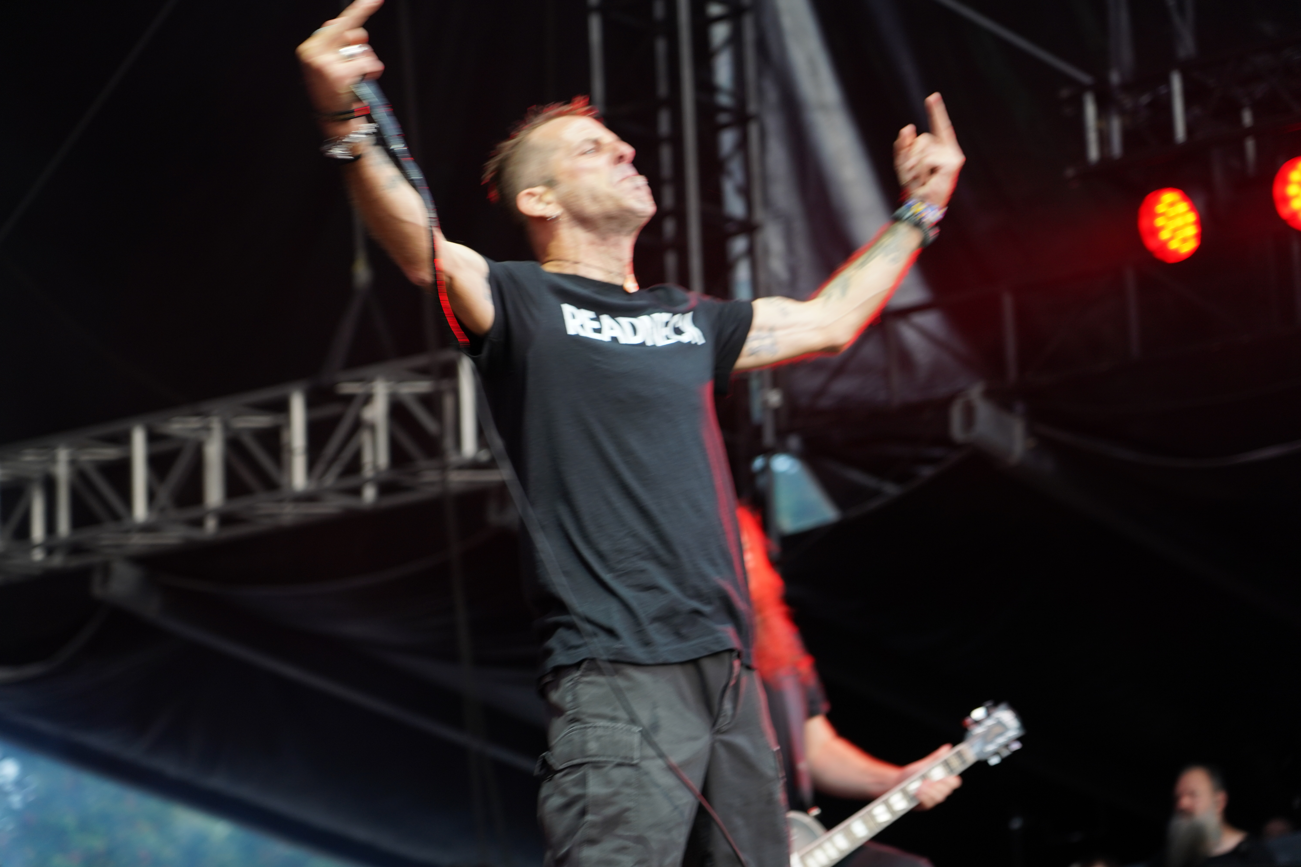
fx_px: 3794
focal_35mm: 105
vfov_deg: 13.0
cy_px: 434
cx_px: 650
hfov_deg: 19.5
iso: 500
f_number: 4
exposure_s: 1/125
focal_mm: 105
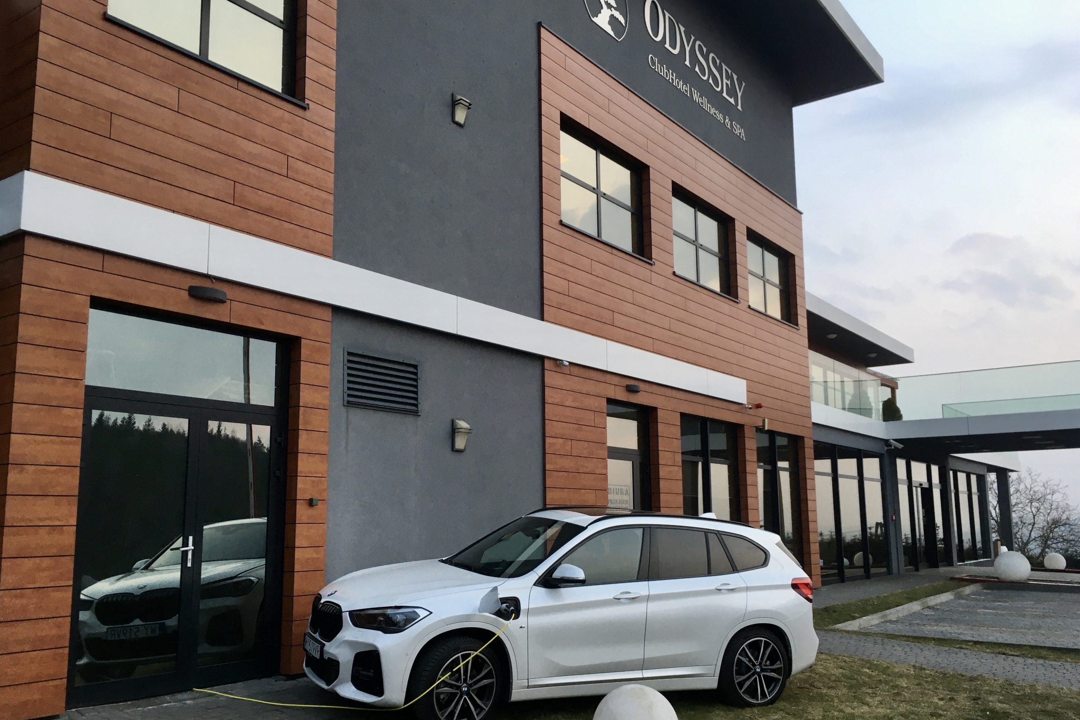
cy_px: 385
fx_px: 930
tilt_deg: +8.3
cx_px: 549
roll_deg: +1.5
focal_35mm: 31
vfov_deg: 42.3
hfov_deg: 60.3
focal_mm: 4.15
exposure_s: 1/33
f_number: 2.2
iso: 25
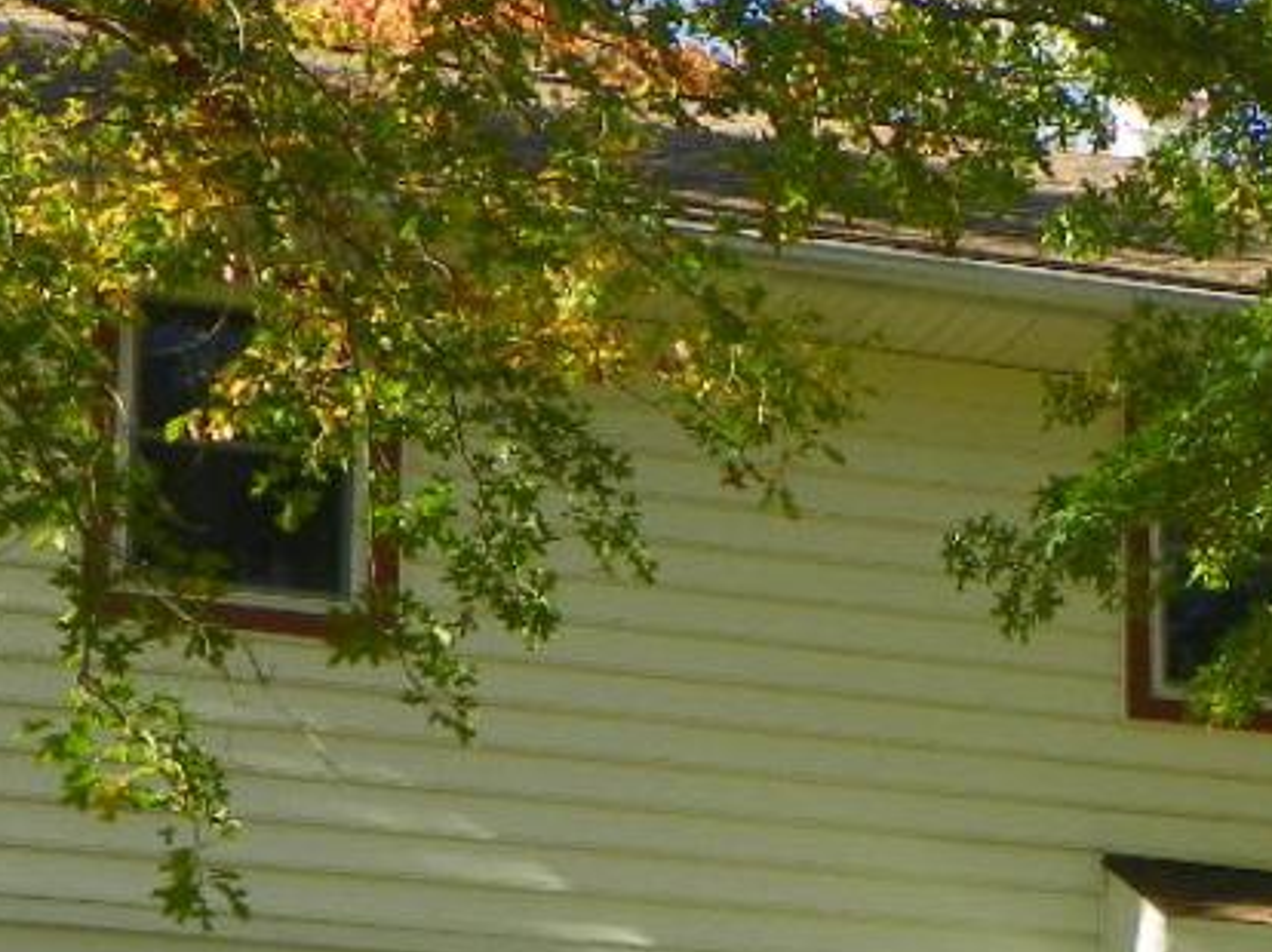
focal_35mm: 167
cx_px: 1260
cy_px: 651
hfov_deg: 11.7
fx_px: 6133
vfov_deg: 8.9
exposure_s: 1/160
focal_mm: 8.5
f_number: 3.2
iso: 64
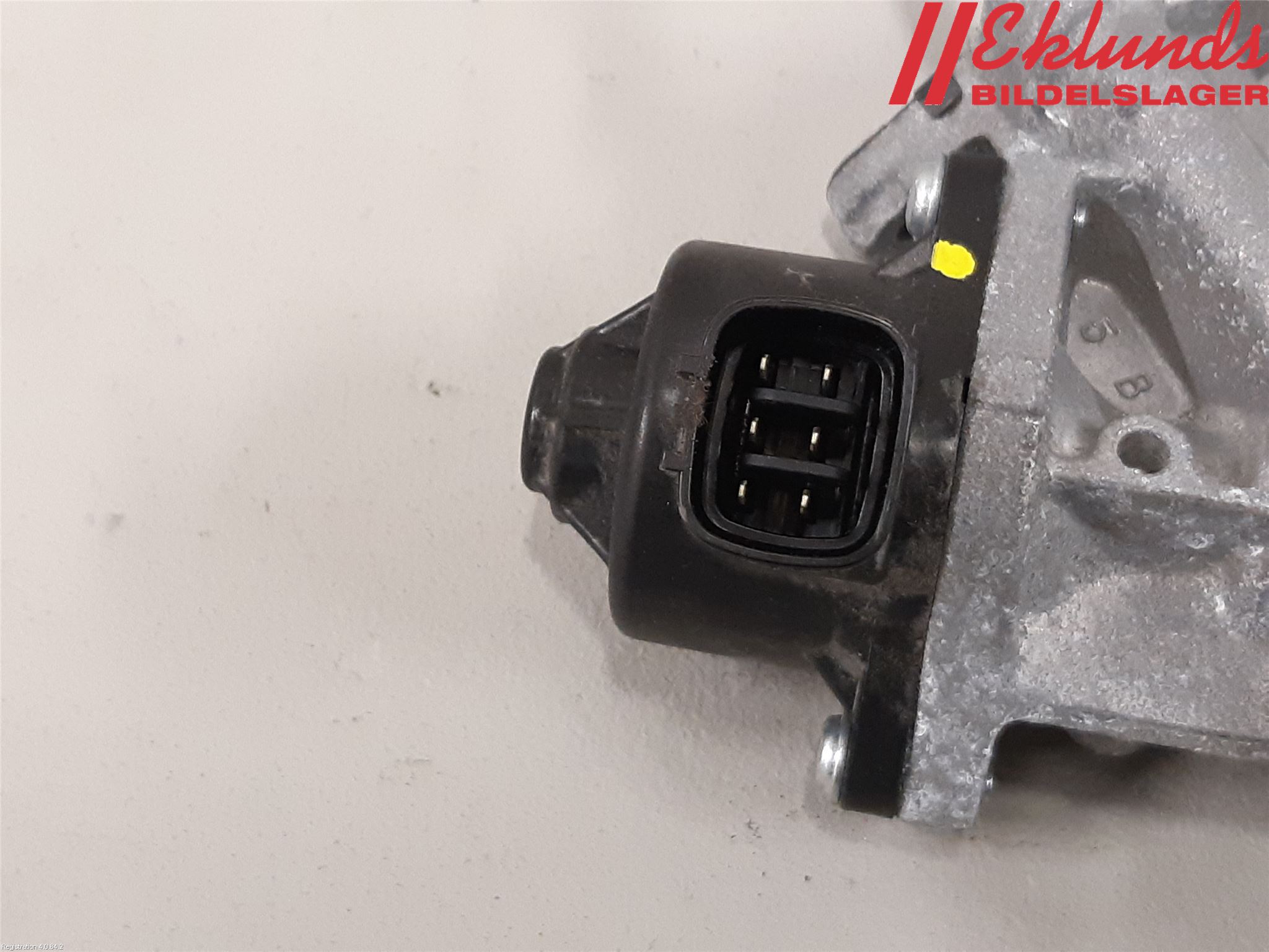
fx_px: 953
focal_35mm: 26
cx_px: 634
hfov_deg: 67.3
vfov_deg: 53.1
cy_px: 476
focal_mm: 3.93
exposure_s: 1/50
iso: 250
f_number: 1.7
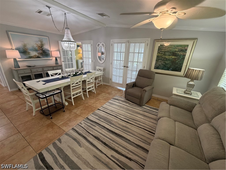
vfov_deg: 85.7
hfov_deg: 102.1
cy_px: 85
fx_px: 91
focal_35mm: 14
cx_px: 113
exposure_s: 1/60
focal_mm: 2.22
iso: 250
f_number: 2.2
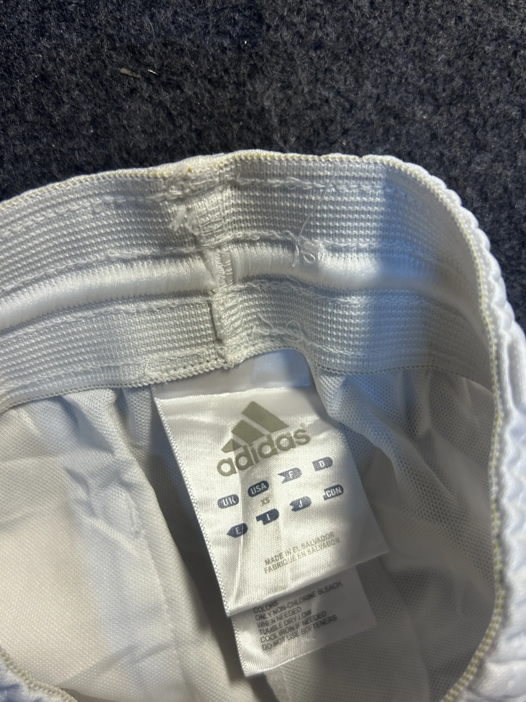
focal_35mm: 30
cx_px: 266
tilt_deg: -55.1
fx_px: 608
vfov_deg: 59.8
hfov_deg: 46.8
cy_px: 396
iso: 125
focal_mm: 5.7
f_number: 1.5
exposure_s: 1/100
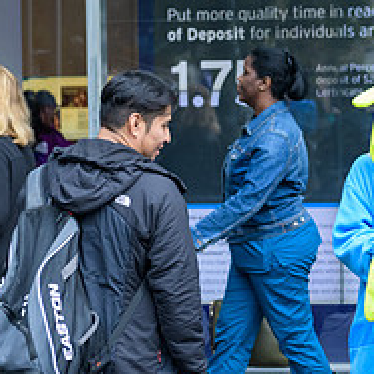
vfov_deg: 12.0
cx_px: 332
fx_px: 1785
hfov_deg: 11.9
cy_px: 180
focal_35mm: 146
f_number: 3.2
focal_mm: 55
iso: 800
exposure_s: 1/250
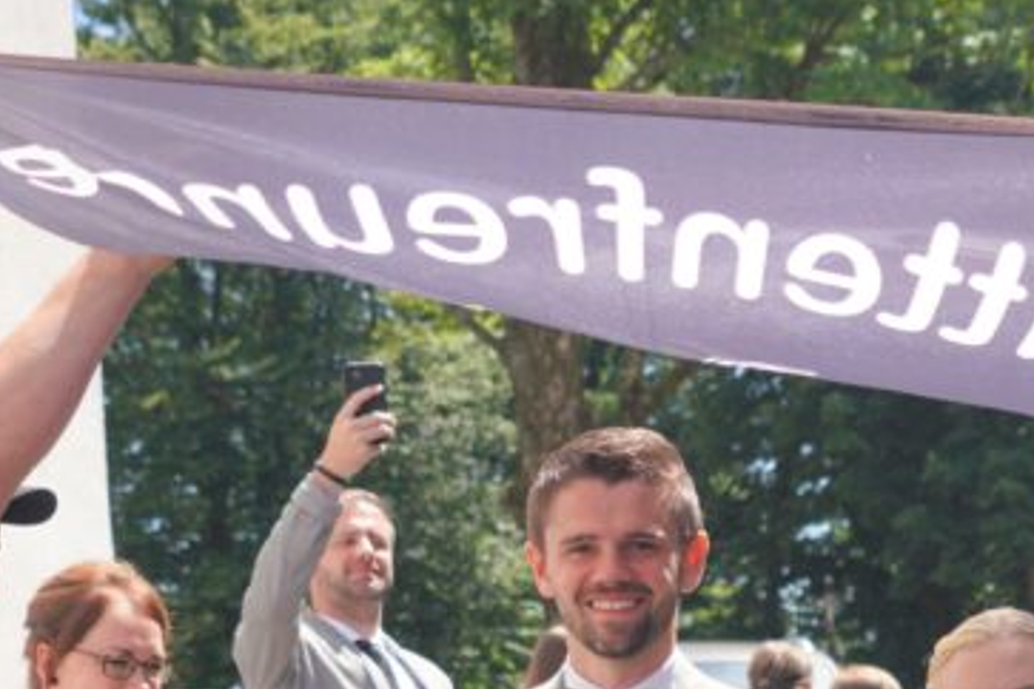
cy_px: 883
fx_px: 3418
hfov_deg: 16.9
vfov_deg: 11.2
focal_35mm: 119
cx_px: 994
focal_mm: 36
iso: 100
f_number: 4.5
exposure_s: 1/320
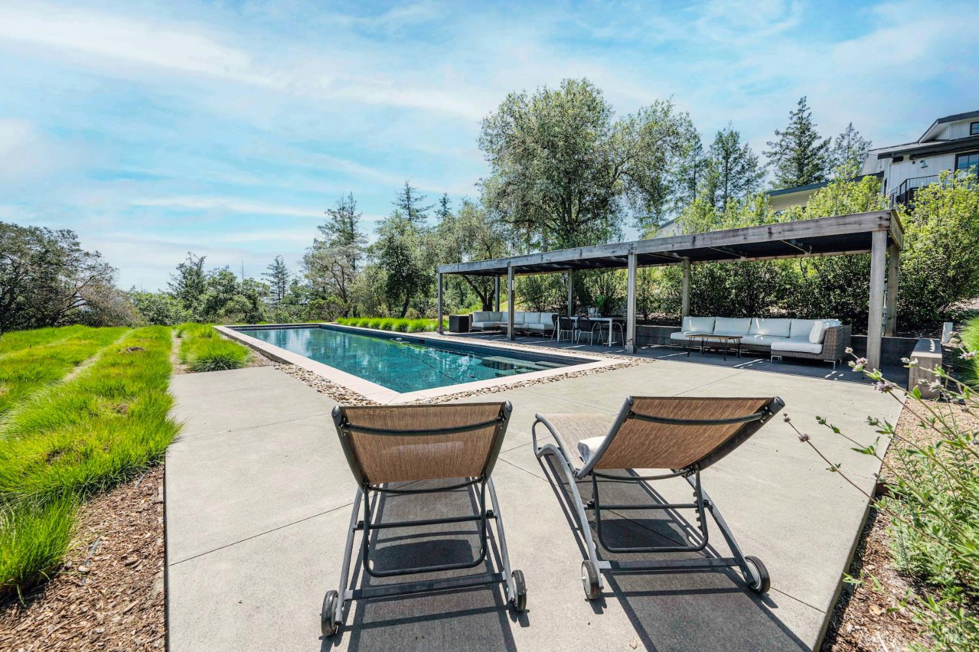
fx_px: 381
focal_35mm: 14
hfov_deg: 104.3
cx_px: 490
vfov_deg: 81.2
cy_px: 326
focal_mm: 14
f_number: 9
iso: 250
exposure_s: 1/500
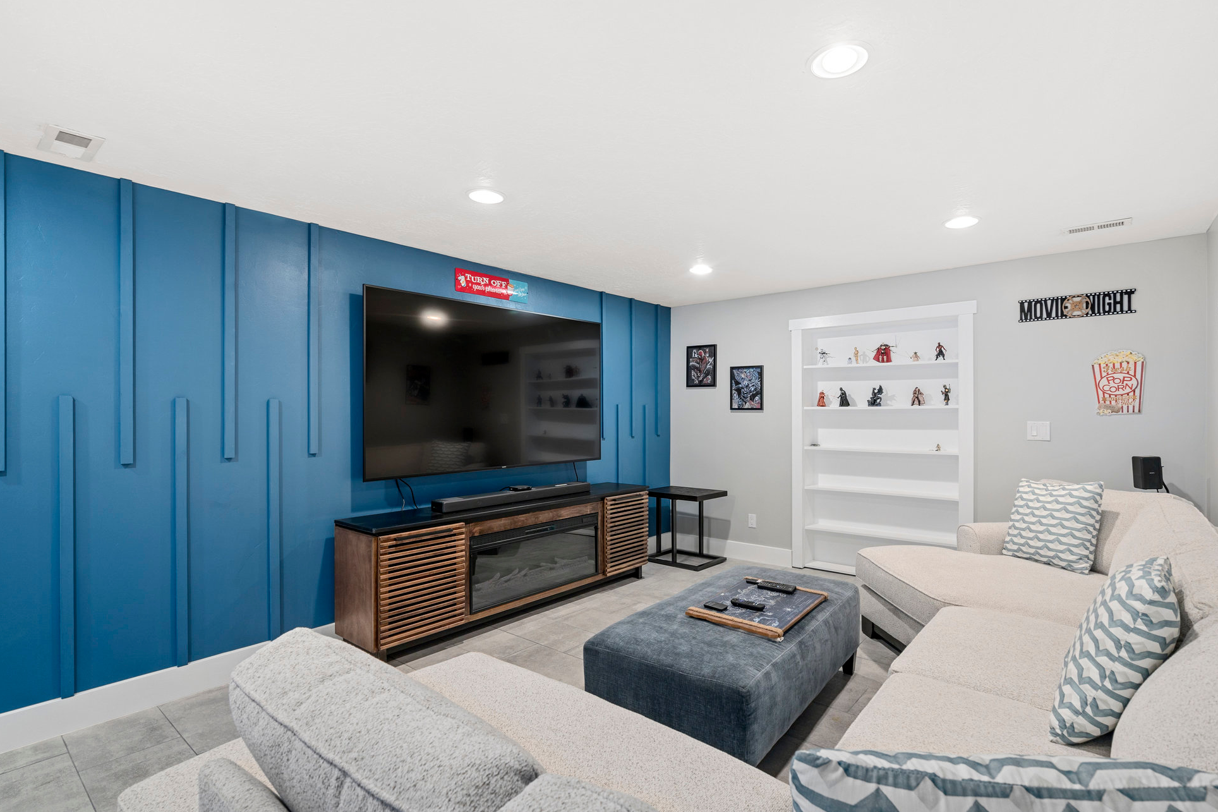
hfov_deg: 93.2
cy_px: 409
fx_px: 575
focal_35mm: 17
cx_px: 634
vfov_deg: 70.4
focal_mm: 16
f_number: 9
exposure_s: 1/1.67
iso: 320
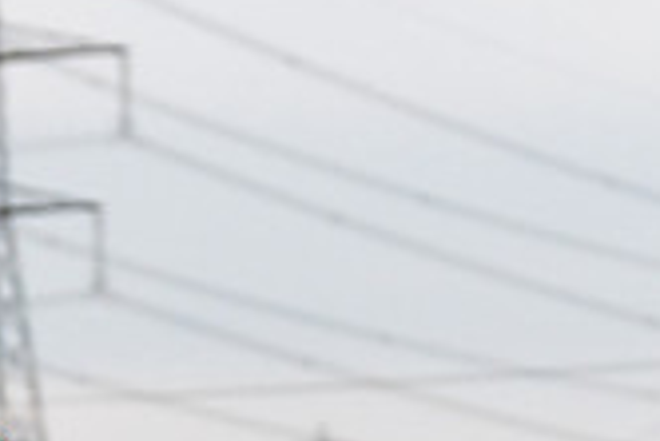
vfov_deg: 3.8
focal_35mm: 365
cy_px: 631
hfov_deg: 5.6
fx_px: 6697
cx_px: -307
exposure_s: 1/800
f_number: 3.2
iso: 1600
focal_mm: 70
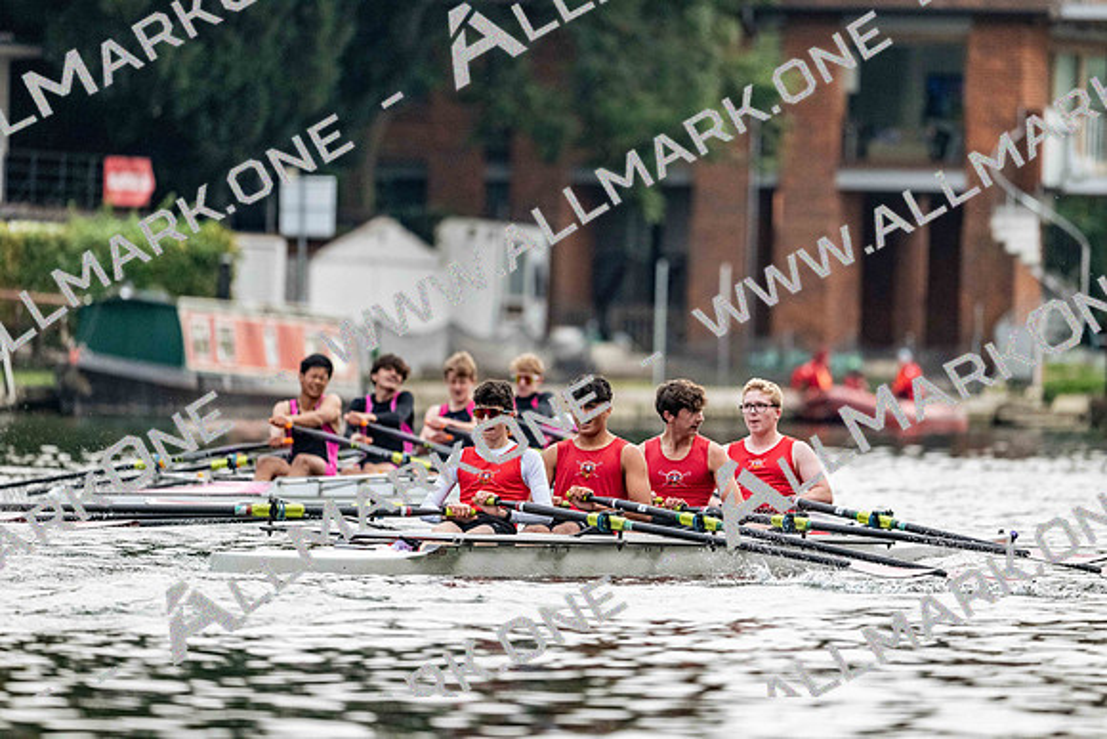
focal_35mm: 400
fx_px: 12302
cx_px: 554
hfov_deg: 5.2
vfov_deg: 3.4
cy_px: 370
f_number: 4.5
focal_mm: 400
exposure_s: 1/2500
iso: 4500
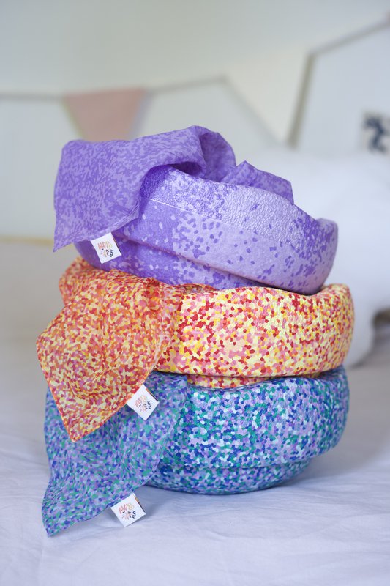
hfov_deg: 27.0
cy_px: 293
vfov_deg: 39.6
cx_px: 195
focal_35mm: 50
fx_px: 813
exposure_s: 1/125
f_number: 3.2
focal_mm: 50
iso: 1250
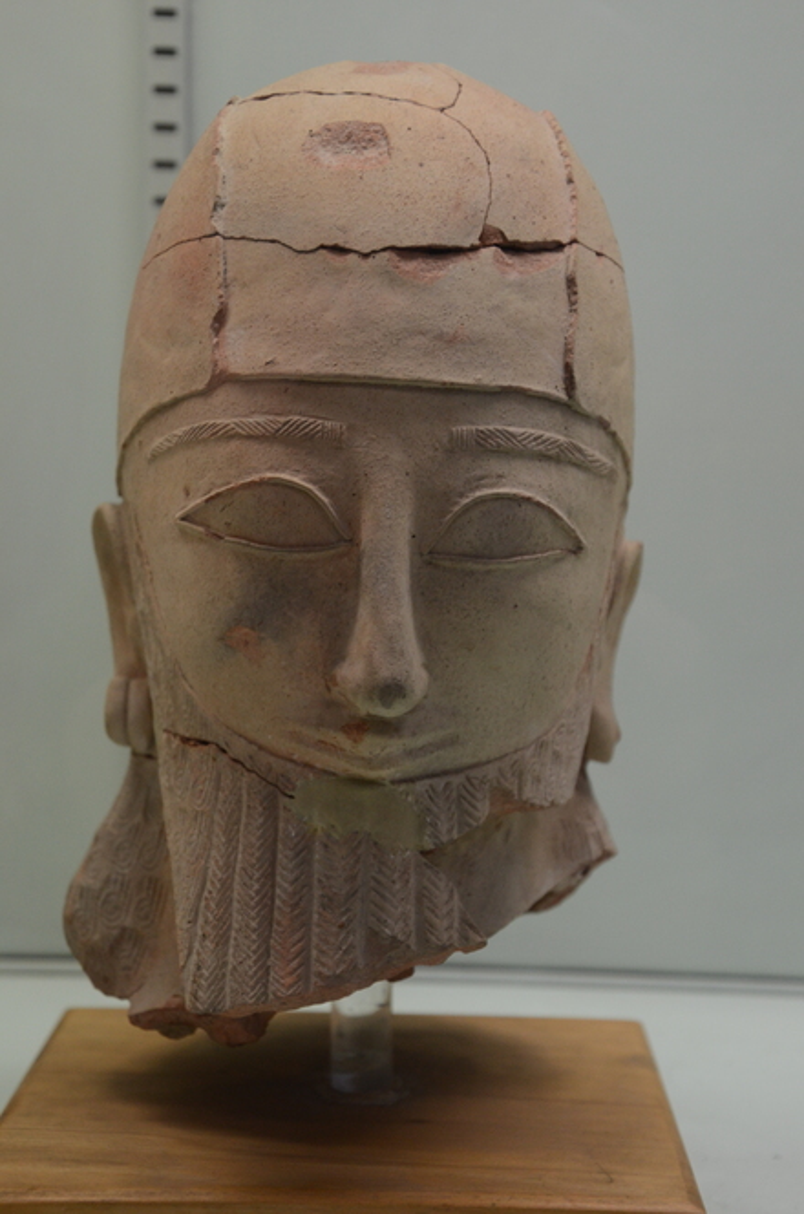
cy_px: 607
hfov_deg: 20.5
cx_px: 402
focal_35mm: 66
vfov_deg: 30.6
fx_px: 2220
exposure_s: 1/80
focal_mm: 44
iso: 1000
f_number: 4.8
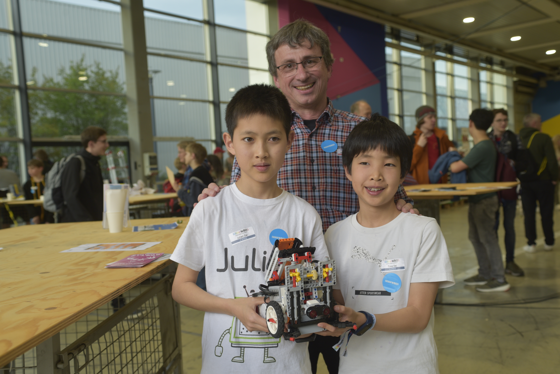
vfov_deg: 33.4
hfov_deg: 48.4
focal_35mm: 40
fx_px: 622
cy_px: 187
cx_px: 280
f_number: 5.6
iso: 400
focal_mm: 40
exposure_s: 1/125
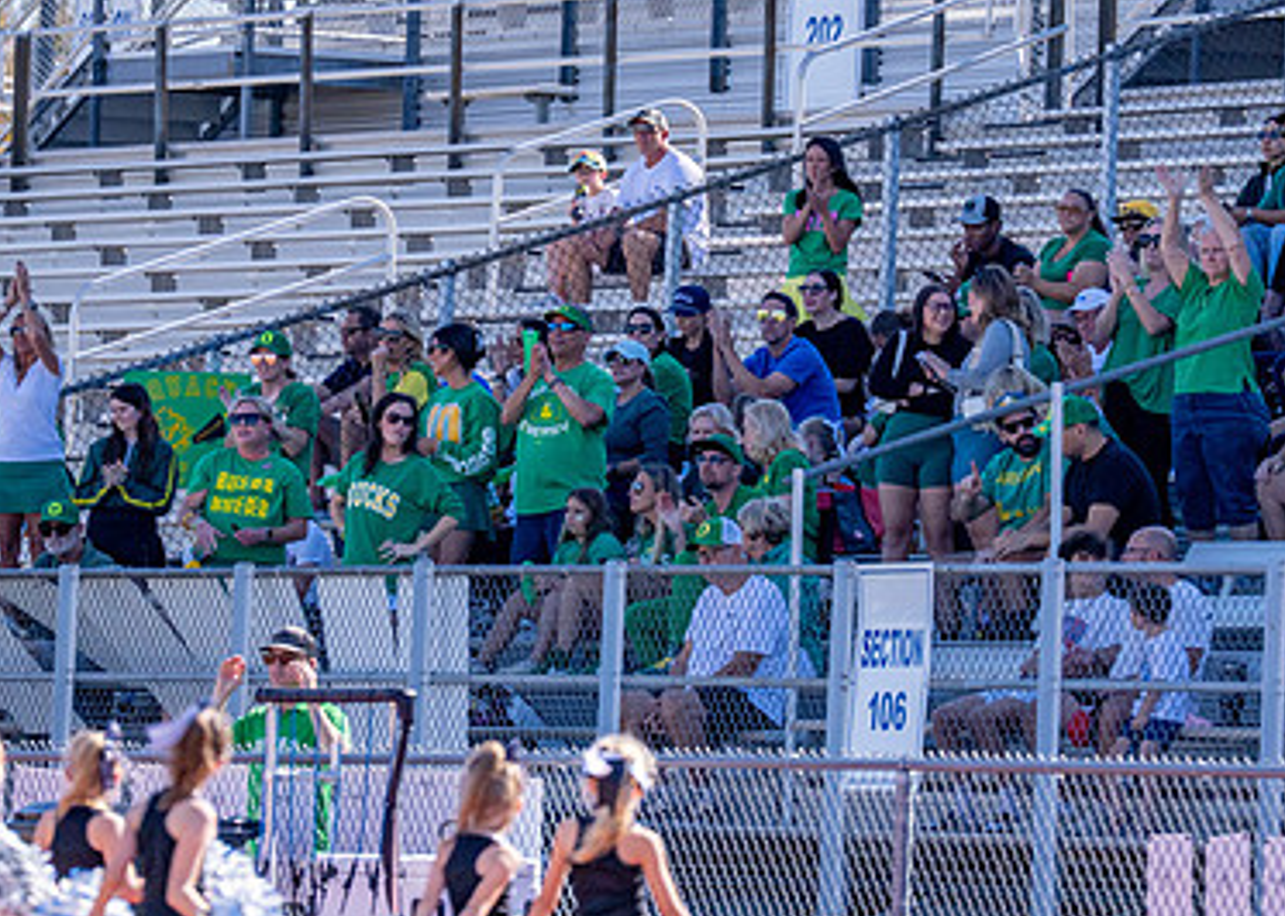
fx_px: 14882
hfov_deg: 4.9
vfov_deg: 3.5
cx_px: 666
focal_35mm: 408
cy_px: 334
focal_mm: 200
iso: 250
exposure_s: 1/8000
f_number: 2.8
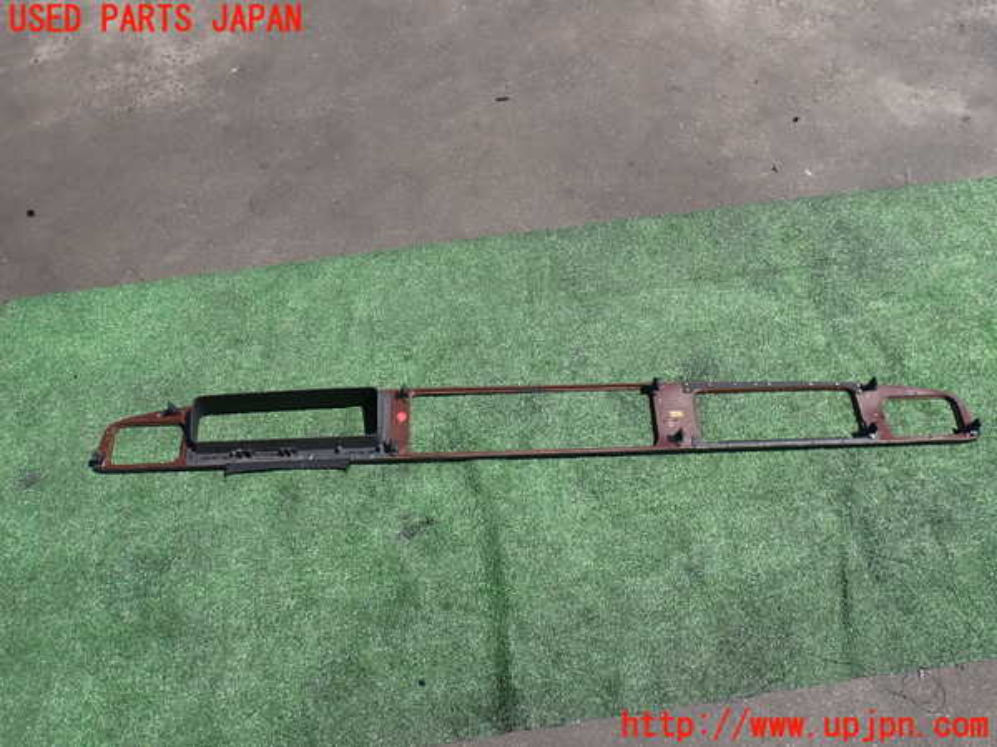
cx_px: 498
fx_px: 864
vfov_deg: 46.8
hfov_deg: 60.0
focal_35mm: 30
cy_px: 374
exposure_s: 1/800
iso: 100
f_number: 3.2
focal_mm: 5.4
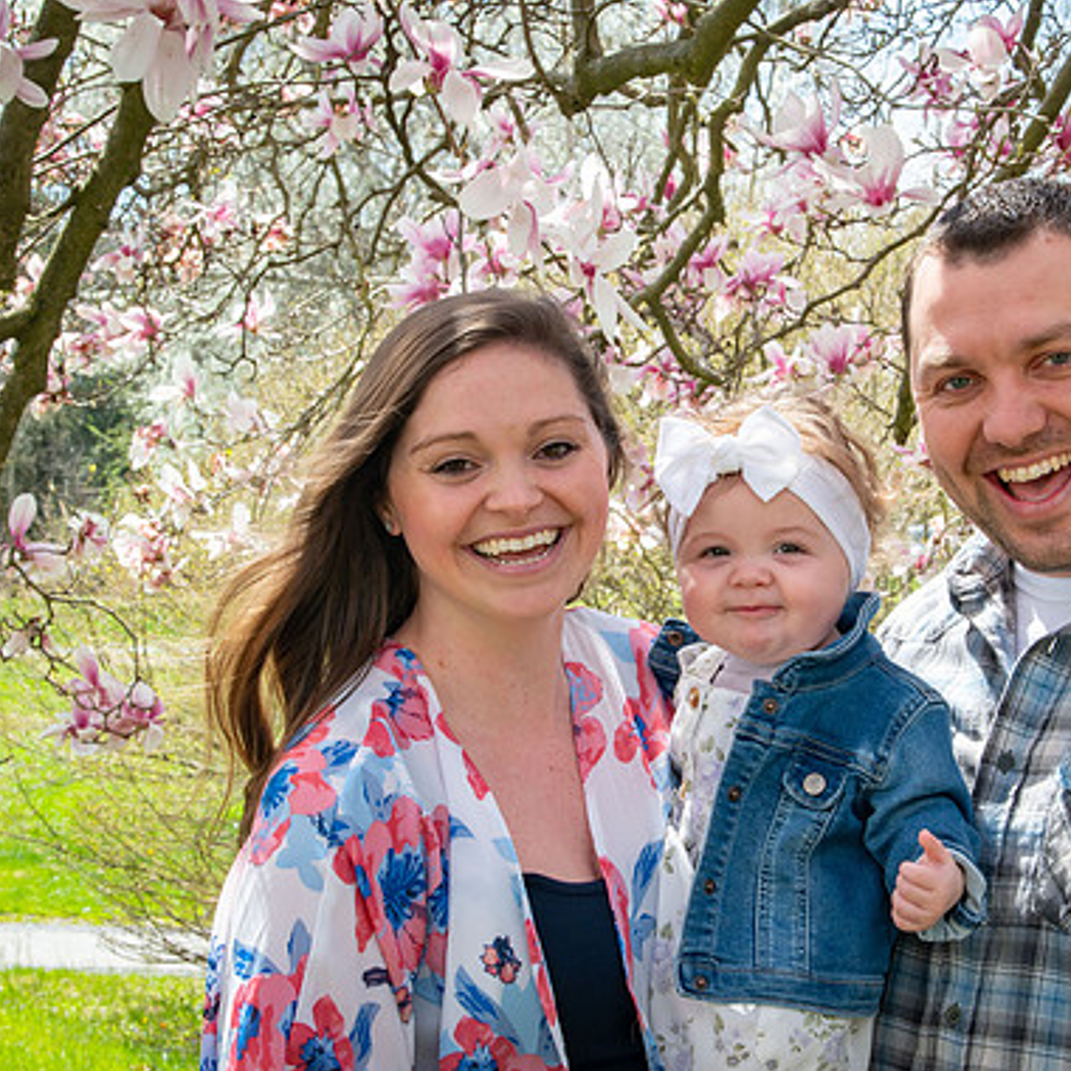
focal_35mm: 99
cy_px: 530
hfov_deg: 17.5
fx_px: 3465
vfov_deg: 17.6
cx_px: 680
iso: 640
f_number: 20
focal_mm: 70
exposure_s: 1/80
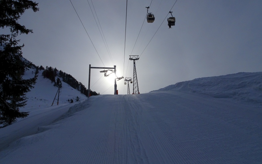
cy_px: 72
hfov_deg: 70.4
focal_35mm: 26
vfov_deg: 47.5
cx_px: 133
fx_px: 186
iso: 80
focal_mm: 4.1
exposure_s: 1/2000
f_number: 6.3
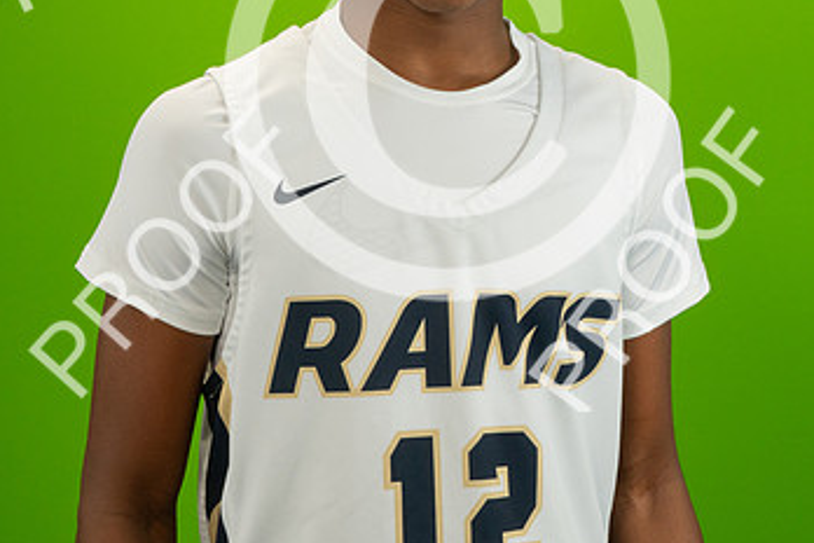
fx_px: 2532
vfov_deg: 12.2
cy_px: 70
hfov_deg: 18.2
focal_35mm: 112
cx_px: 483
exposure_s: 1/60
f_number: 20
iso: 800
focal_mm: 53
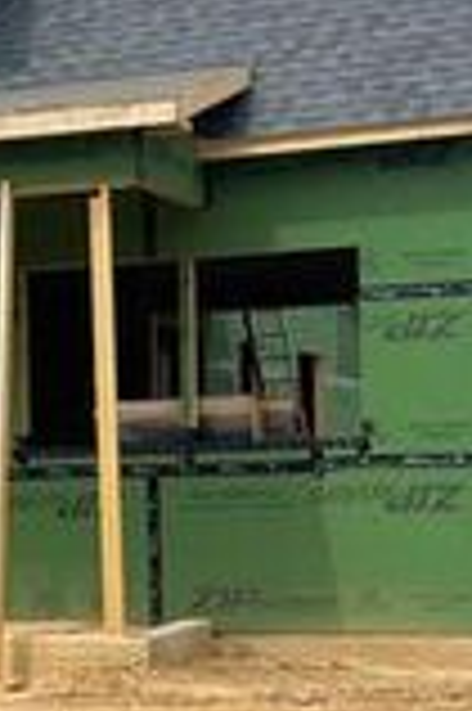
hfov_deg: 11.6
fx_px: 2247
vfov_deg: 17.9
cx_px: -193
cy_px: 524
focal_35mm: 114
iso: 32
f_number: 1.6
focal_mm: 4.2
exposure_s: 1/5051
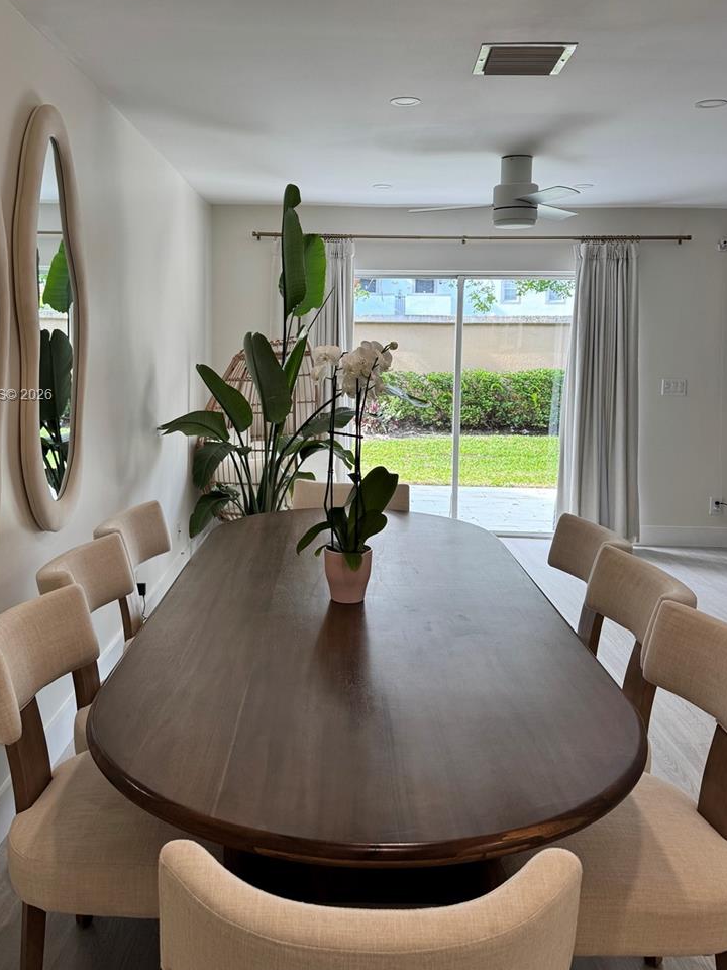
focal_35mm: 30
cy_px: 396
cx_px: 320
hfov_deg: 46.7
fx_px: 840
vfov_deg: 59.5
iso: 64
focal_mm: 6.76
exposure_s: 1/120
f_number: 1.78
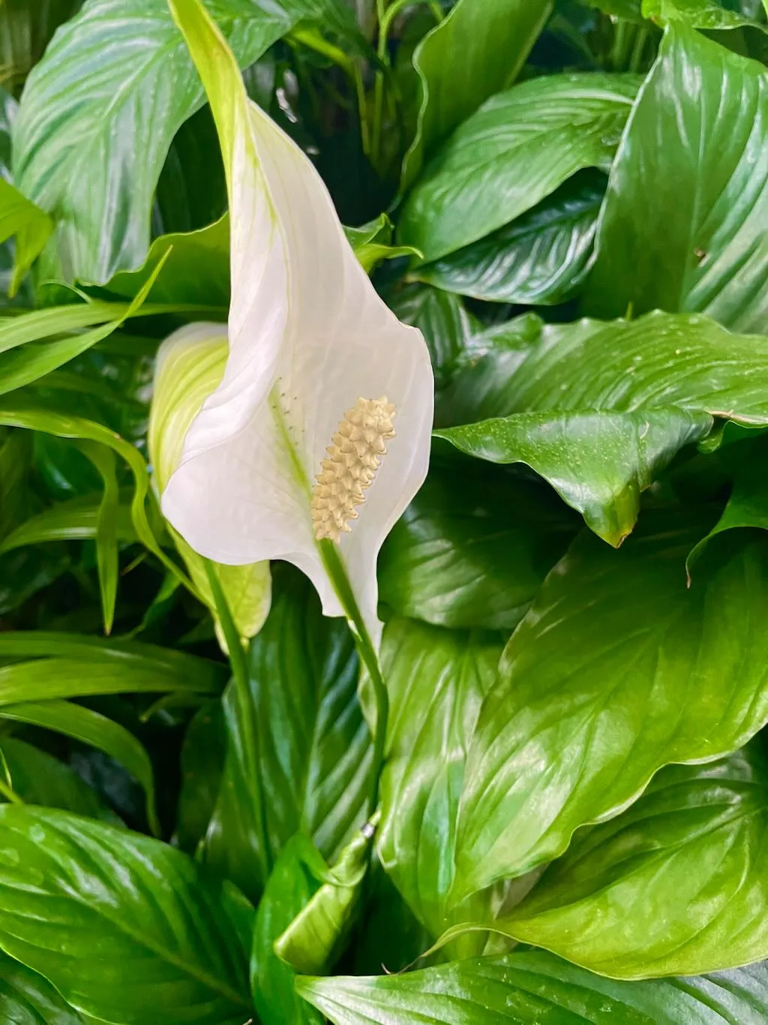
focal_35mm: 26
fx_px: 769
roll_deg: -1.3
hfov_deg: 53.0
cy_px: 512
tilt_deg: -28.3
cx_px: 384
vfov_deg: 67.3
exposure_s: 1/60
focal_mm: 4.2
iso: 320
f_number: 1.6
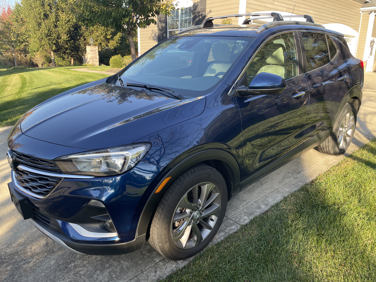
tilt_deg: -14.2
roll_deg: -0.6
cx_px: 188
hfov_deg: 67.3
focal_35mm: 26
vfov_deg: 53.1
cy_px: 141
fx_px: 282
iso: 32
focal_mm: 4.2
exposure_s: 1/274
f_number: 1.6
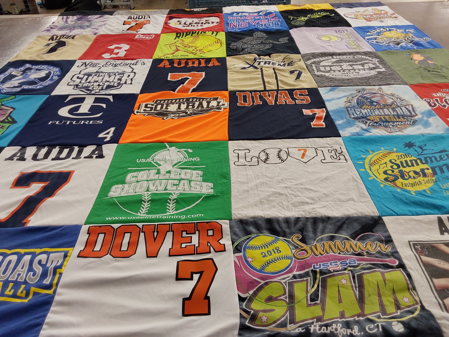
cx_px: 224
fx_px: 363
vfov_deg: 49.7
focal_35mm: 28
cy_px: 168
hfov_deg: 63.4
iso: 80
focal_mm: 2.91
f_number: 1.9
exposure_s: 1/50
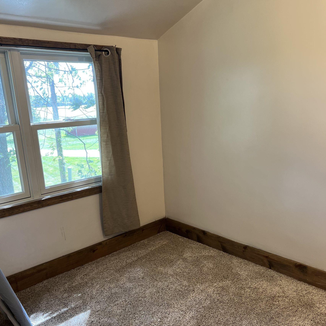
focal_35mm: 31
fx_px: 330
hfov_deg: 52.5
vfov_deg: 52.4
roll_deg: +2.9
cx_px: 162
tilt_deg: -12.8
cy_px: 181
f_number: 1.5
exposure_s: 1/60
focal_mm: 5.7
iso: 80
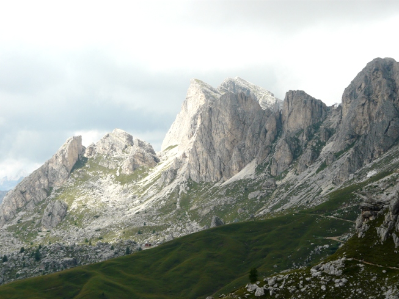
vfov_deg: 13.2
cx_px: 200
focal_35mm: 112
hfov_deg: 17.6
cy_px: 150
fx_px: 1291
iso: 100
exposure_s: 1/320
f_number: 5.6
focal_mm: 18.3
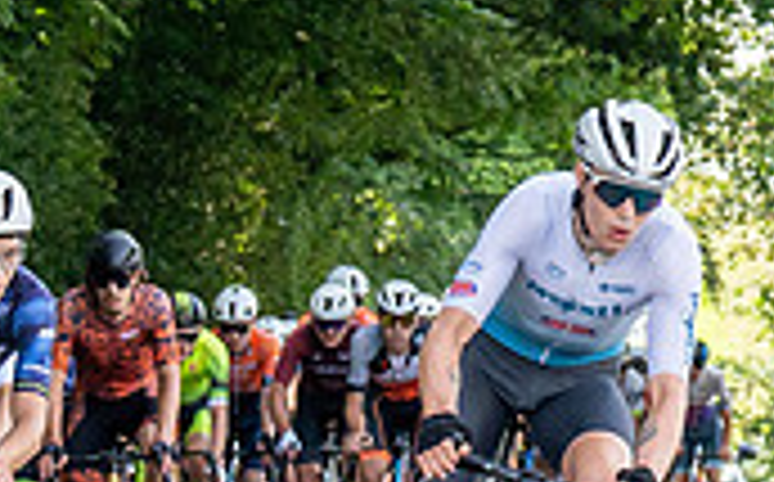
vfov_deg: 2.9
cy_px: -230
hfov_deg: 4.7
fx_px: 9459
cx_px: 296
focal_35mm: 449
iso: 640
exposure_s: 1/800
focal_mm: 70
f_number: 5.6
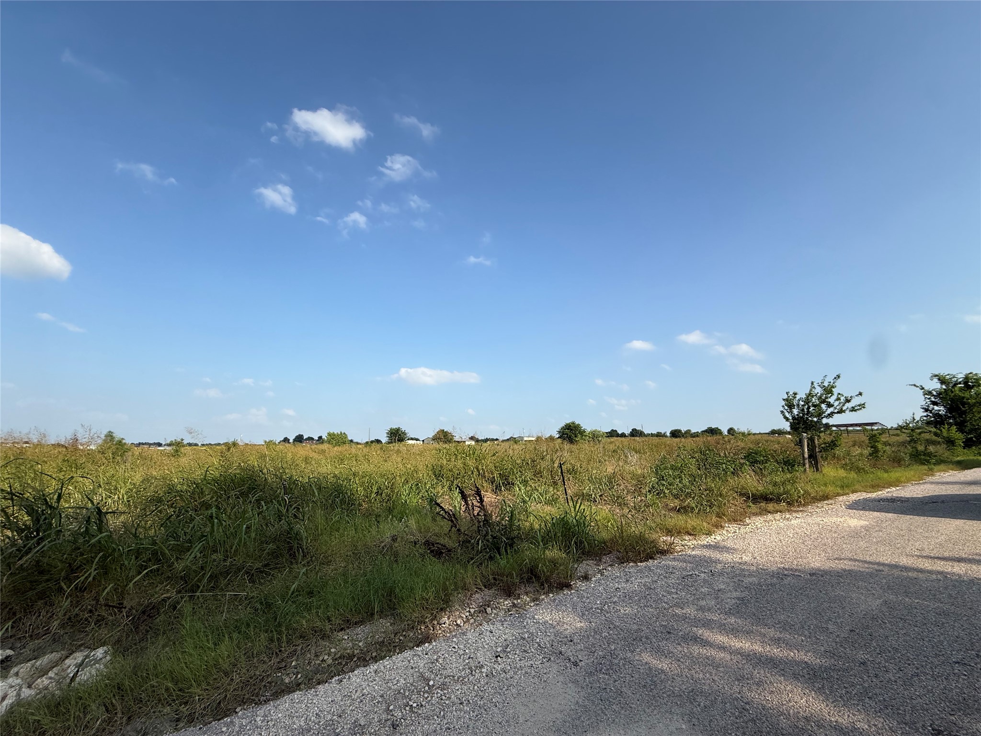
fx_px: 397
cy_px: 368
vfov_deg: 85.7
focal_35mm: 14
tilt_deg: +11.8
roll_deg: -0.1
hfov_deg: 102.1
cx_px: 490
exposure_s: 1/2165
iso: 50
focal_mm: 2.22
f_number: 2.2
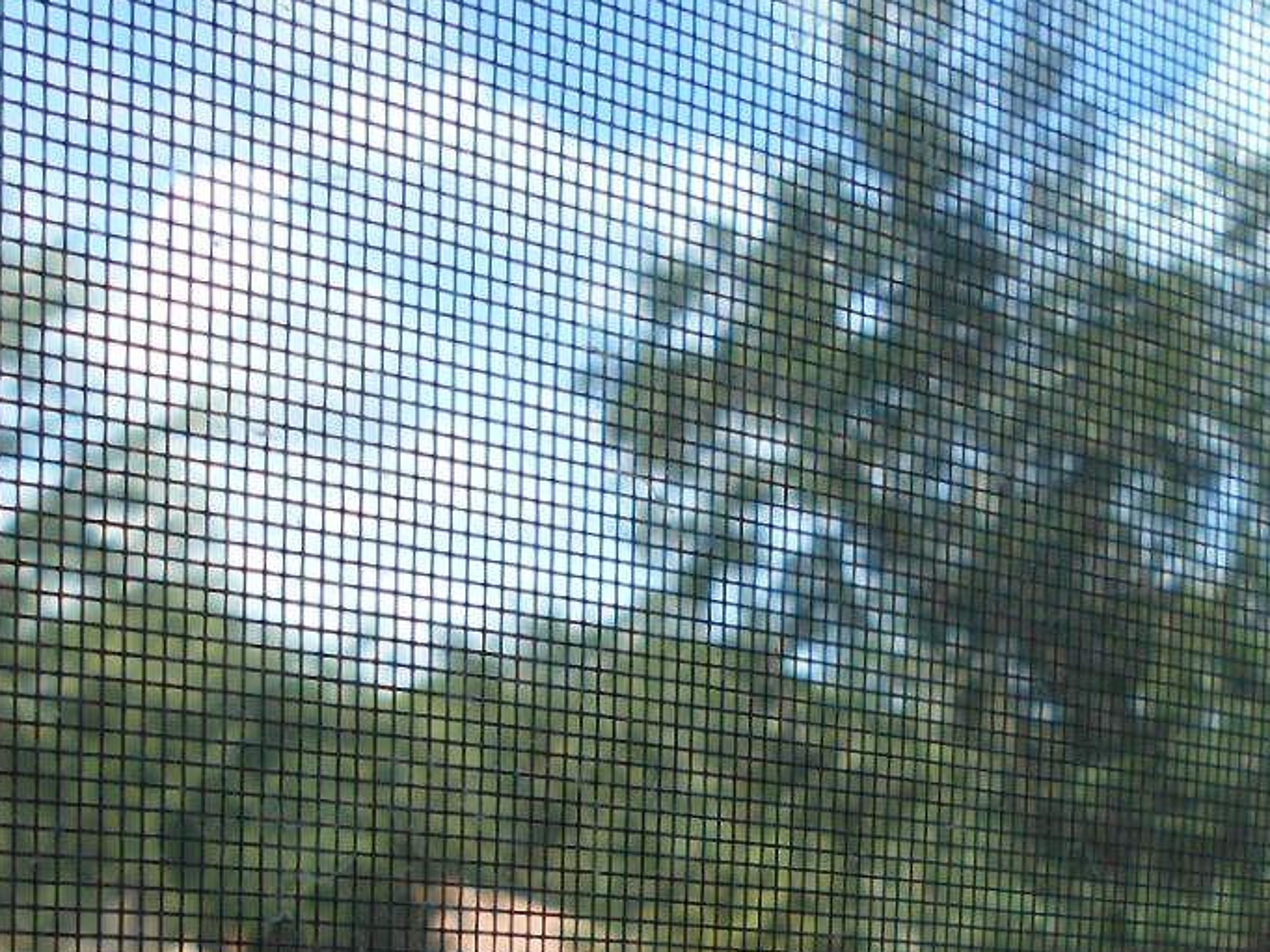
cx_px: 737
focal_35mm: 61
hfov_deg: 31.6
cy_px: 1081
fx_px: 2237
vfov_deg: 22.5
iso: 80
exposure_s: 1/320
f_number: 3.2
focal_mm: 4.6
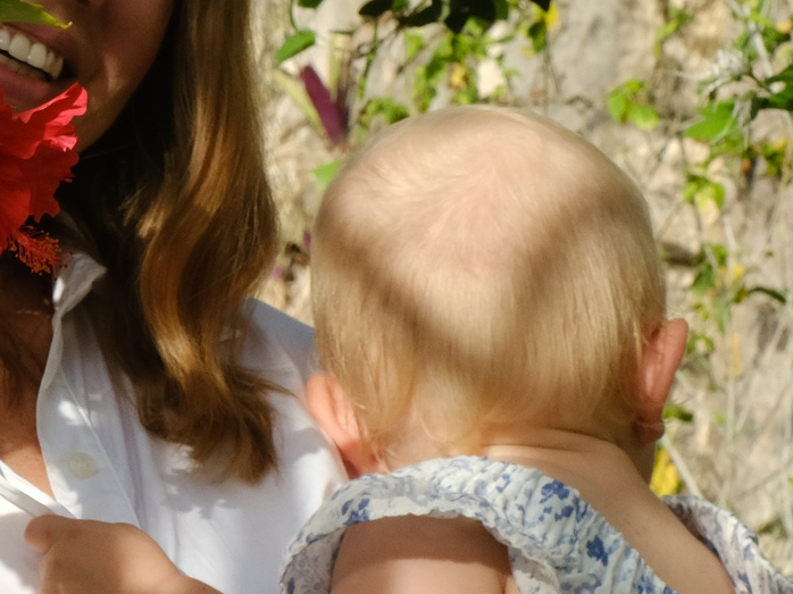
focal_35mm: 187
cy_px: 282
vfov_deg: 7.9
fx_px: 4282
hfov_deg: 10.3
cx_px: -324
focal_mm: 35
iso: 800
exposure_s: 1/250
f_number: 13
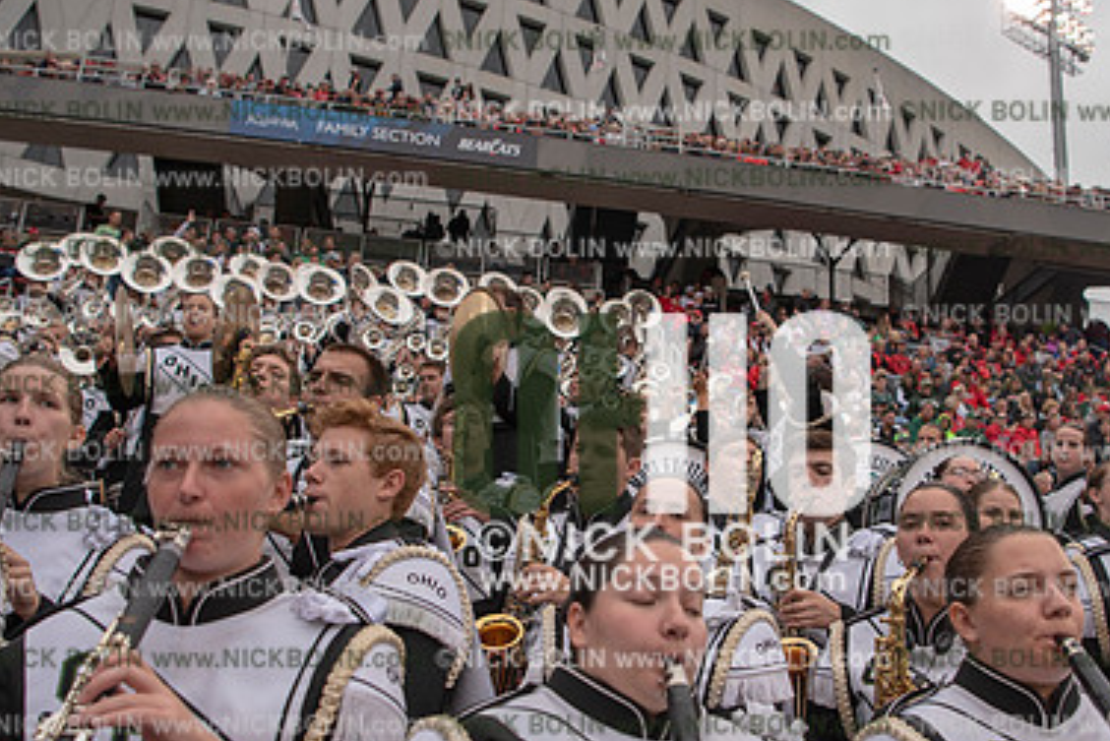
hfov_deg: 51.6
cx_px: 661
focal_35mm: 37
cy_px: 453
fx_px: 1141
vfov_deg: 35.8
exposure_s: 1/1000
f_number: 3.5
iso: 250
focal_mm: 24
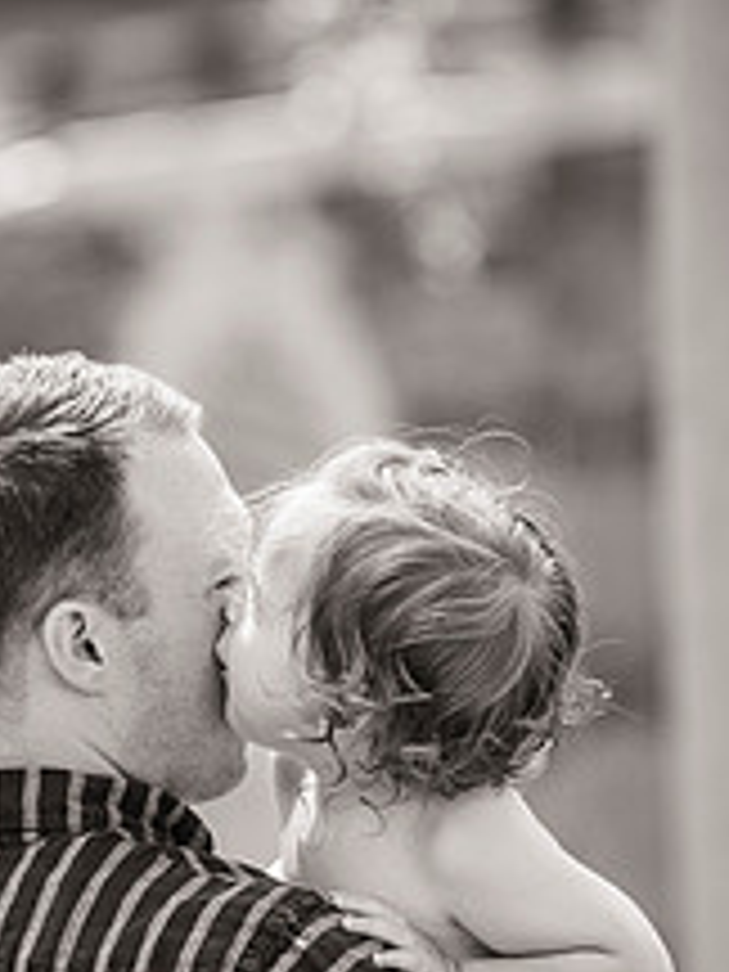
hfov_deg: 3.7
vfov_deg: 4.9
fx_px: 11260
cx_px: 230
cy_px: 495
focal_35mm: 401
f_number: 3.5
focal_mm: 200
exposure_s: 1/1000
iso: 640
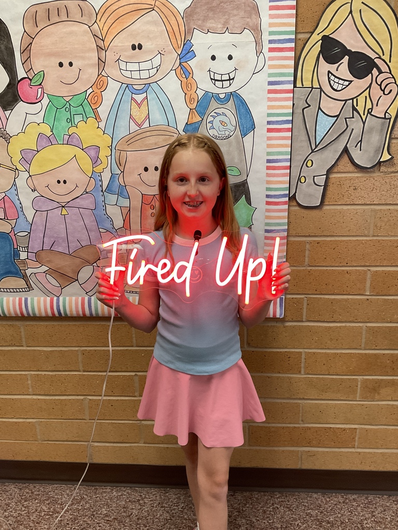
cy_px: 265
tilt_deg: -17.2
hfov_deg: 48.2
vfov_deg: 61.7
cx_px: 199
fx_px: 445
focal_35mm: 29
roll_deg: +0.5
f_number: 1.8
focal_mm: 3
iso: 125
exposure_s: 1/60
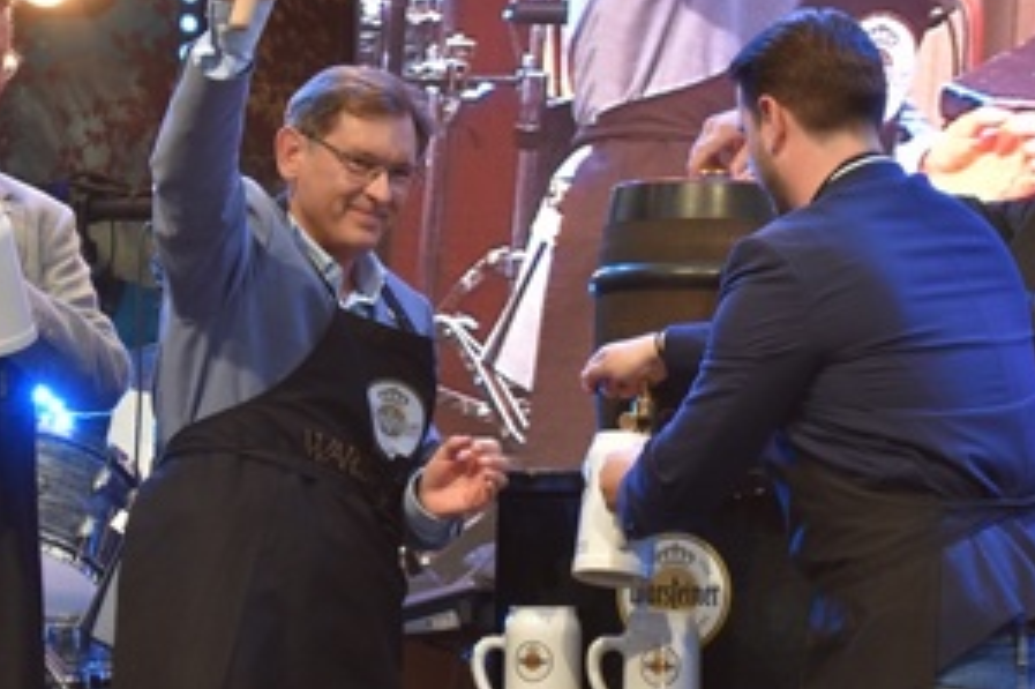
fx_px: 4567
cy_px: 229
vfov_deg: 8.6
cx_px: 665
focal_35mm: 159
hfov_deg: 12.9
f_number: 5.6
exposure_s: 1/125
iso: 400
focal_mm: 55
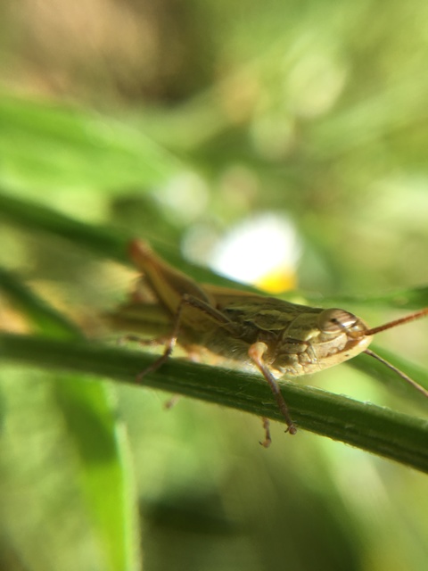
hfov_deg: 48.2
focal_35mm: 29
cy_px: 286
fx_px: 478
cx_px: 214
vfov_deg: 61.7
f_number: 2.2
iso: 25
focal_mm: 4.15
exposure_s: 1/836
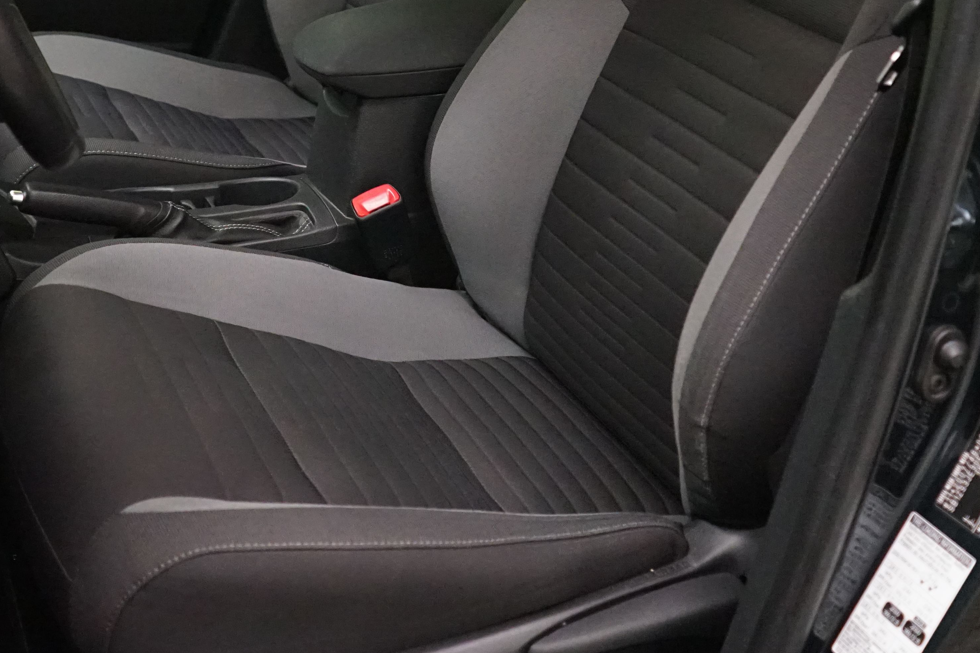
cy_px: 46
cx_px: 417
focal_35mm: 57
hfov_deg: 35.0
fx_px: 1552
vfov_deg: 23.1
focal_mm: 28
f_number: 3.5
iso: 6400
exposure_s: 1/100
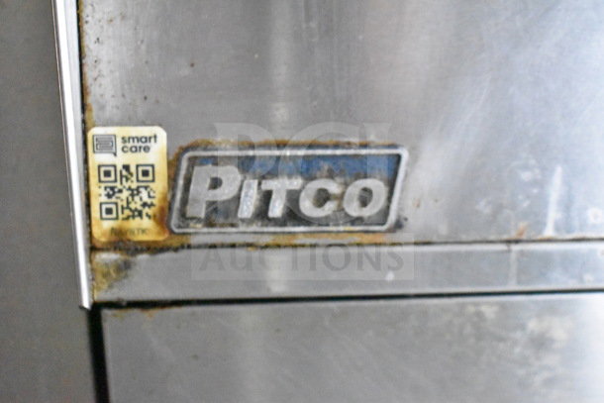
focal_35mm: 54
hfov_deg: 36.9
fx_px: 906
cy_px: 202
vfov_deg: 25.1
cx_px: 302
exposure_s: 1/13
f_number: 4.8
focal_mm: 36
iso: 25600
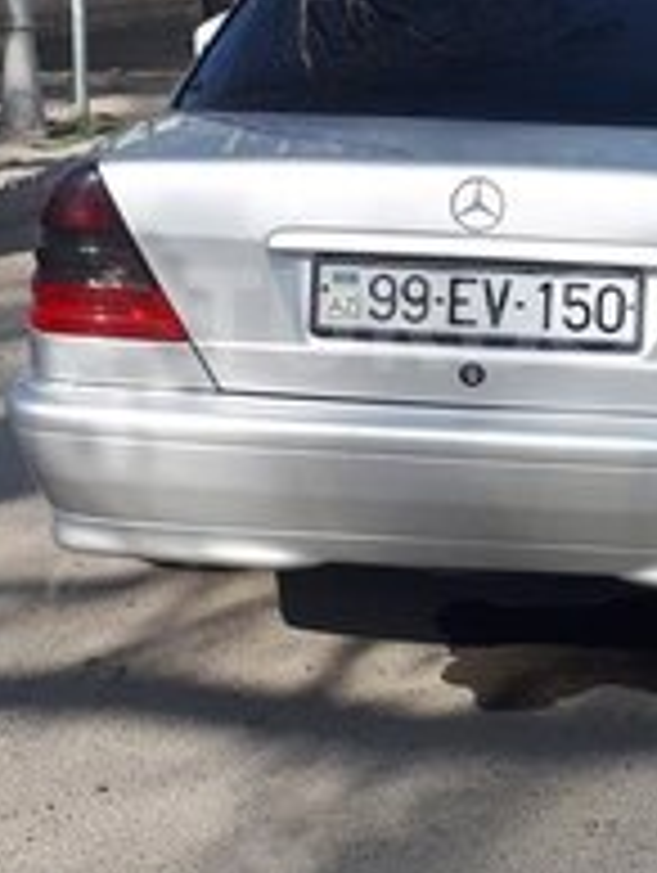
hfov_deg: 21.1
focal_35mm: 69
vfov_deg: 28.0
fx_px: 1742
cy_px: 320
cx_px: 531
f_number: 1.9
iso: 40
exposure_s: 1/920
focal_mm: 3.6
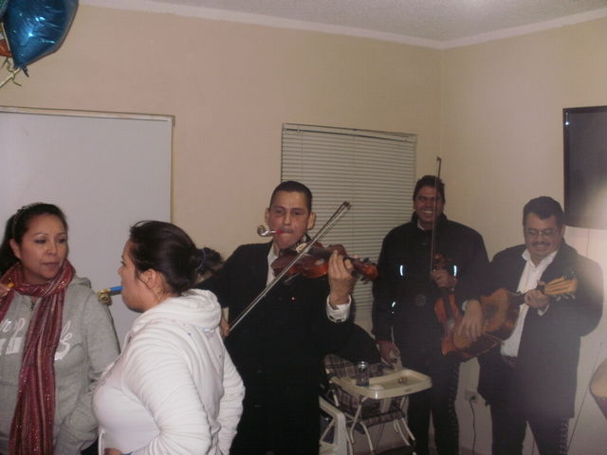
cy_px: 228
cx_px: 304
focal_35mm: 36
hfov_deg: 51.4
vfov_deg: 39.7
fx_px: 631
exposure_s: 1/30
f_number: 3.5
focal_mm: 6.3
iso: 125
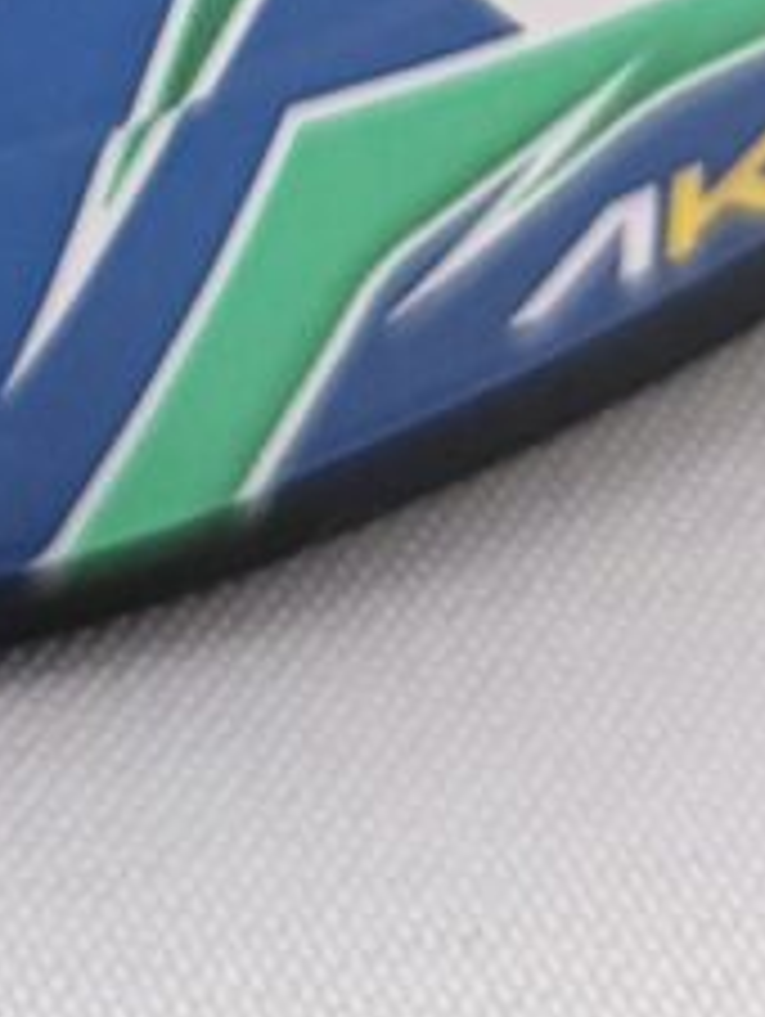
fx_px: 5617
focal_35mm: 191
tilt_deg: -25.1
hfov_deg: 7.8
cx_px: 315
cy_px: -1876
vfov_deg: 8.8
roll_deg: +0.0
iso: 500
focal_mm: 6.76
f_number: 1.78
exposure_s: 1/50
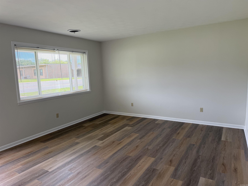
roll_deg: +3.1
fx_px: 172
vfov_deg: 56.8
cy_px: 93
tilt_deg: -8.3
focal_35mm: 24
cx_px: 124
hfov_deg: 71.6
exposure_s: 1/174
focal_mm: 6.76
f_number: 1.78
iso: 80
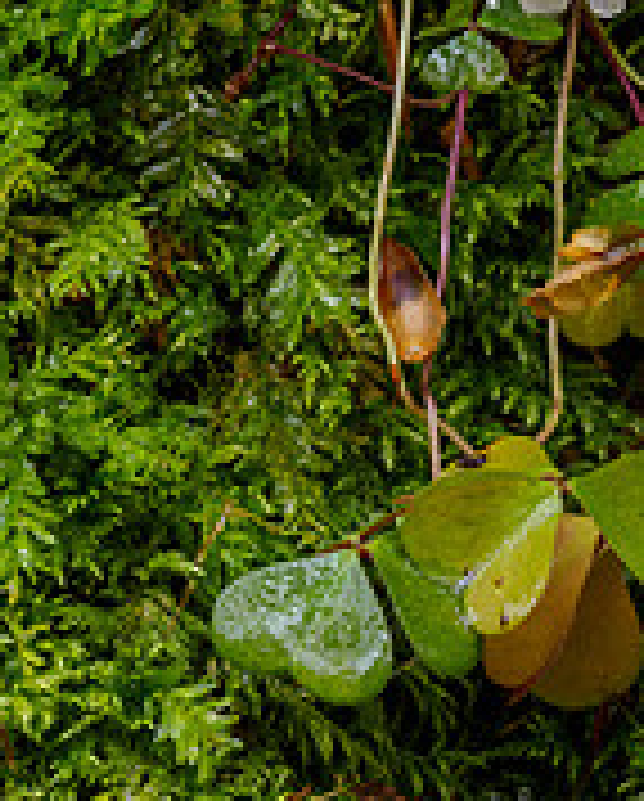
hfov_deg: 3.9
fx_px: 9363
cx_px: 91
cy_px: -86
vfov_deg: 4.9
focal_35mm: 394
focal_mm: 60
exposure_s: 1/6
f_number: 7.1
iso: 200
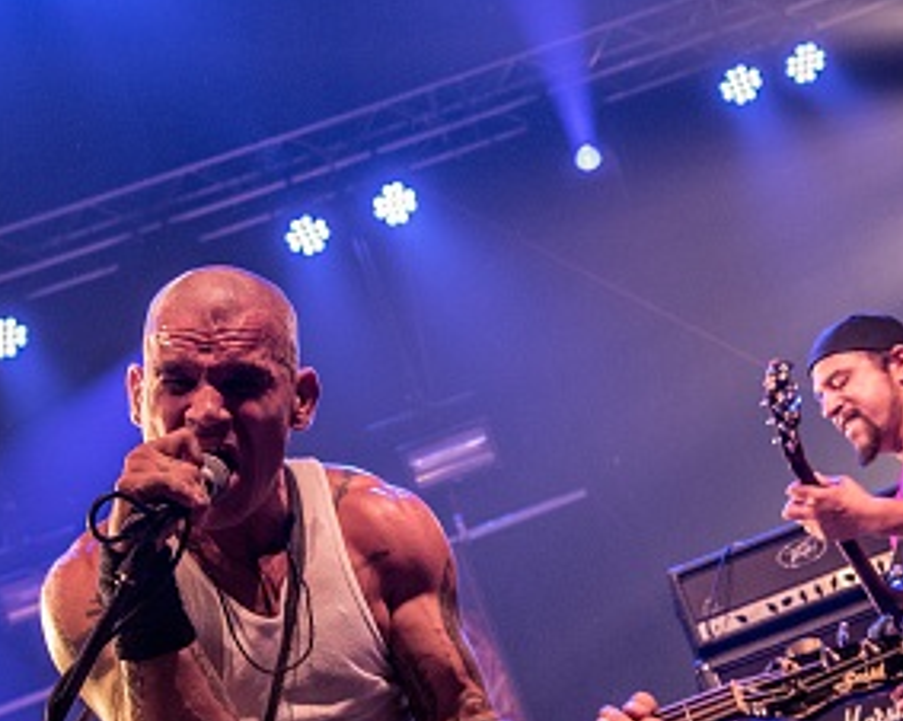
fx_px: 2297
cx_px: 654
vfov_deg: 17.7
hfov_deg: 22.1
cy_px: 579
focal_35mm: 86
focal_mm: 36
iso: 1600
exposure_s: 1/100
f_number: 4.5
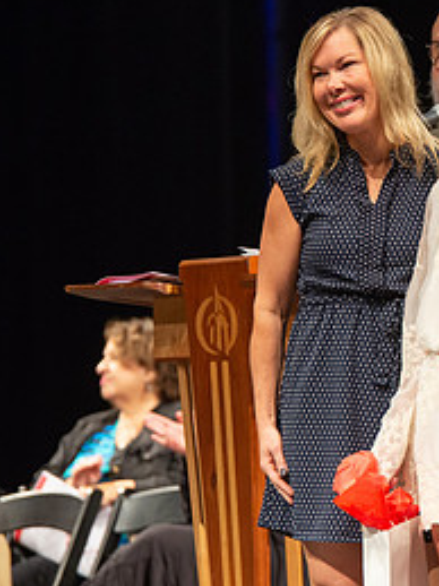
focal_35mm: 377
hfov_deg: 3.9
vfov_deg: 5.3
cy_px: 266
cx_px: 502
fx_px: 6380
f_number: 4
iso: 1600
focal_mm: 175
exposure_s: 1/100
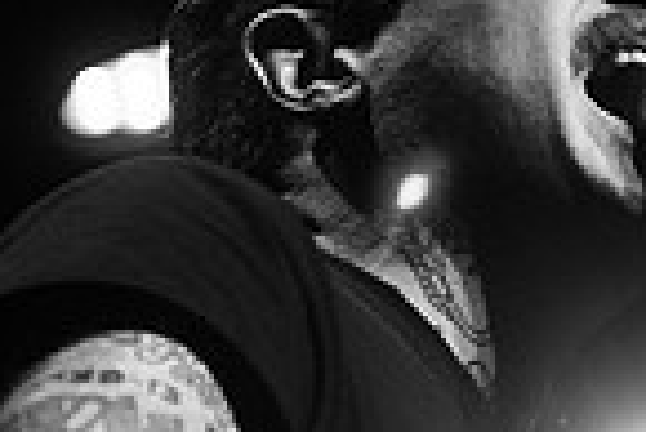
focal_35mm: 356
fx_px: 6395
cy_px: 366
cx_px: 535
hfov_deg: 5.8
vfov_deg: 3.9
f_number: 4
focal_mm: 80
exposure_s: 1/125
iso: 6400
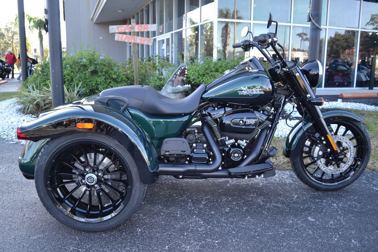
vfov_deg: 43.6
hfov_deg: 61.9
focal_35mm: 30
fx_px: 315
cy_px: 126
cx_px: 189
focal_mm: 20
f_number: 4
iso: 200
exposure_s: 1/125
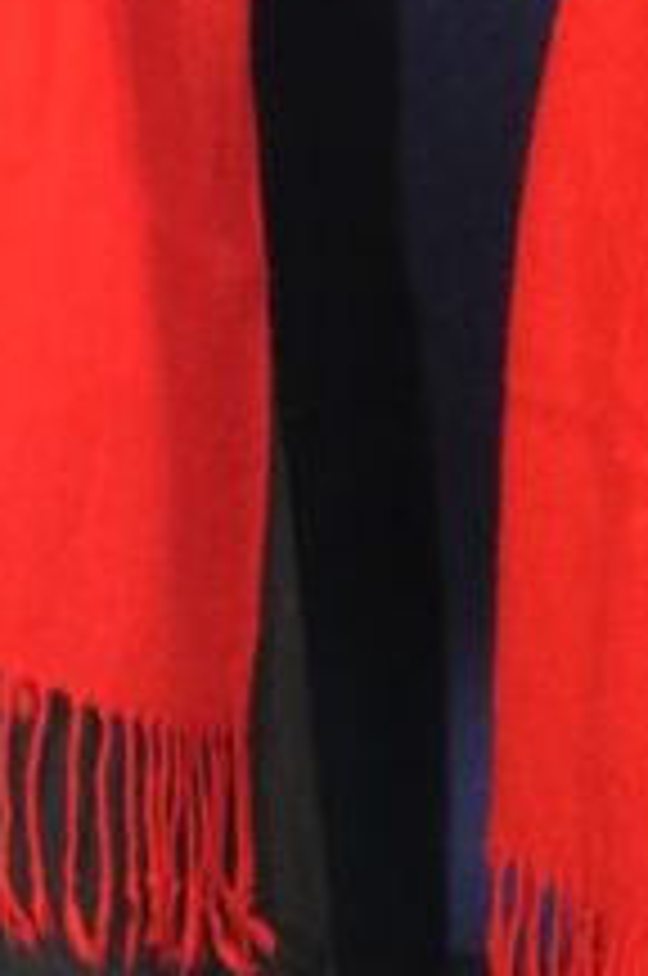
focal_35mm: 266
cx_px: 428
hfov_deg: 5.1
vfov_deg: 7.2
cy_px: -1430
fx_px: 7204
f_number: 5.6
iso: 800
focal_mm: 50
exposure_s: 1/160
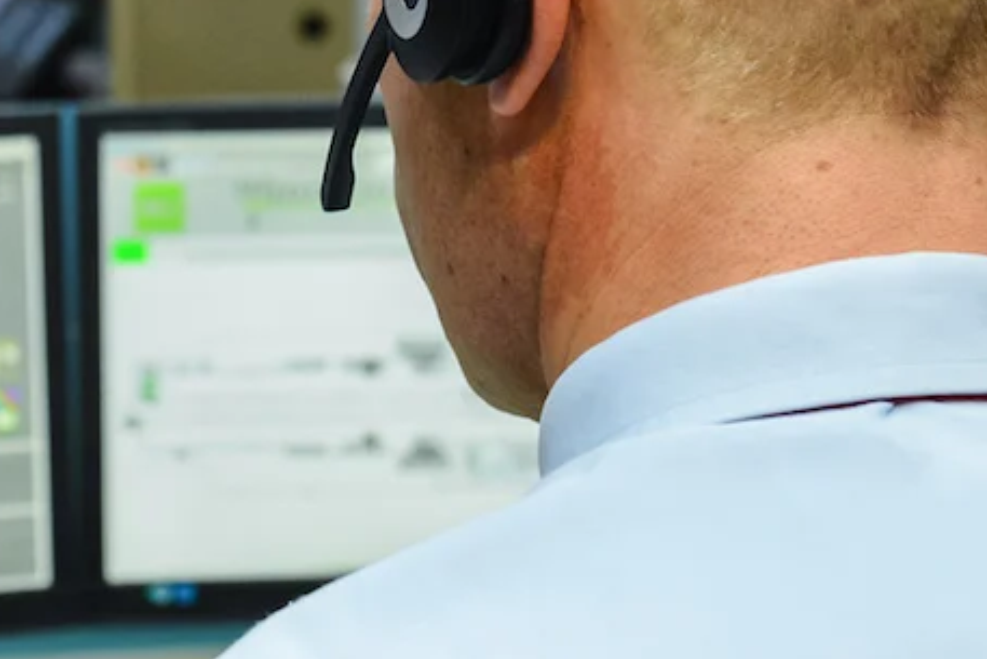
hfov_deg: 15.2
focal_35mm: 133
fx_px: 3647
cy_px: -171
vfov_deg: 10.1
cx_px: 106
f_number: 4.5
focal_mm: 38
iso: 2000
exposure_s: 1/200
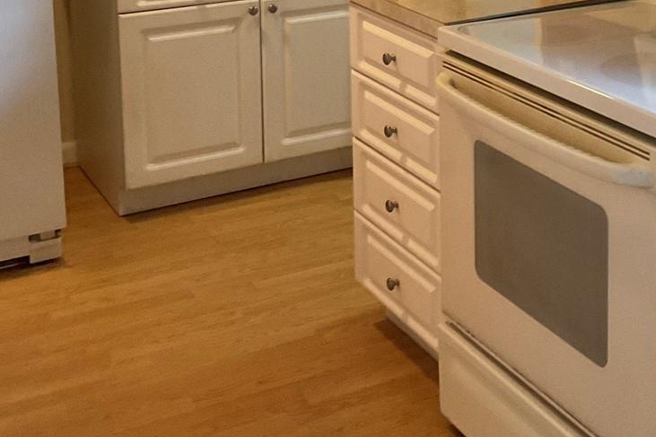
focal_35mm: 66
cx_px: 503
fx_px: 1202
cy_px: -58
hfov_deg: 30.0
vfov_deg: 19.6
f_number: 1.8
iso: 200
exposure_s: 1/60
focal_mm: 3
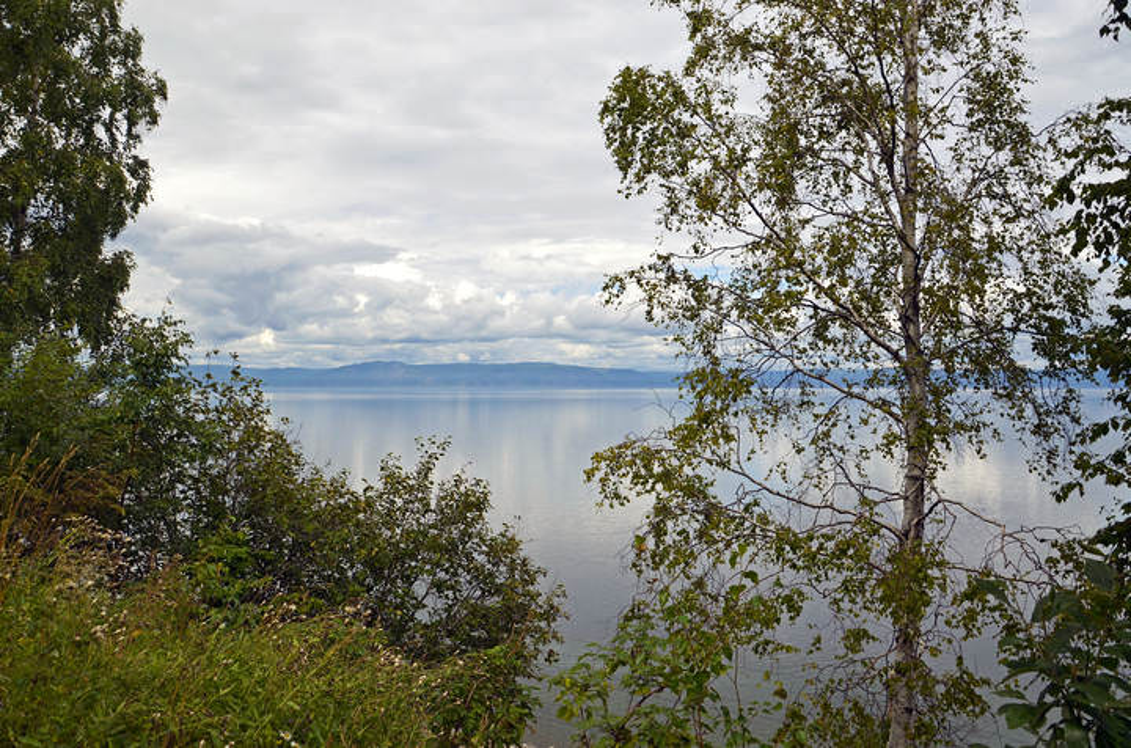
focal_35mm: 33
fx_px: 1034
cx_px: 566
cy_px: 374
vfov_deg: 39.8
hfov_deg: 57.3
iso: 100
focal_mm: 22
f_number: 7.1
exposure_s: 1/200
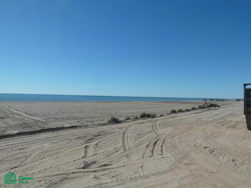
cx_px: 126
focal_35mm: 25
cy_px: 94
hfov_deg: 69.4
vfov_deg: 54.9
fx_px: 181
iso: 80
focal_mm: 4.1
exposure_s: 1/640
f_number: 5.6
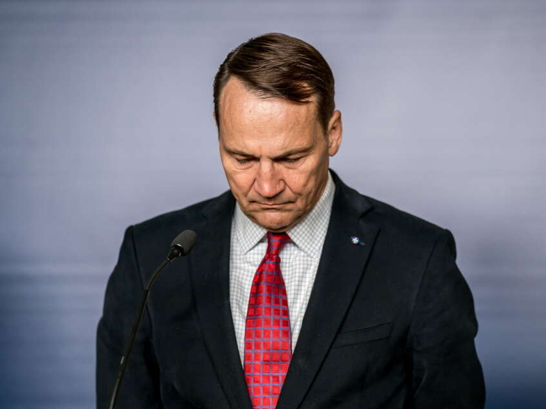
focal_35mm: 188
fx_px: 2966
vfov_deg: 7.9
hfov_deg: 10.5
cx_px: 299
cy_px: 205
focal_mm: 173
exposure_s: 1/125
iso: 2000
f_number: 2.8
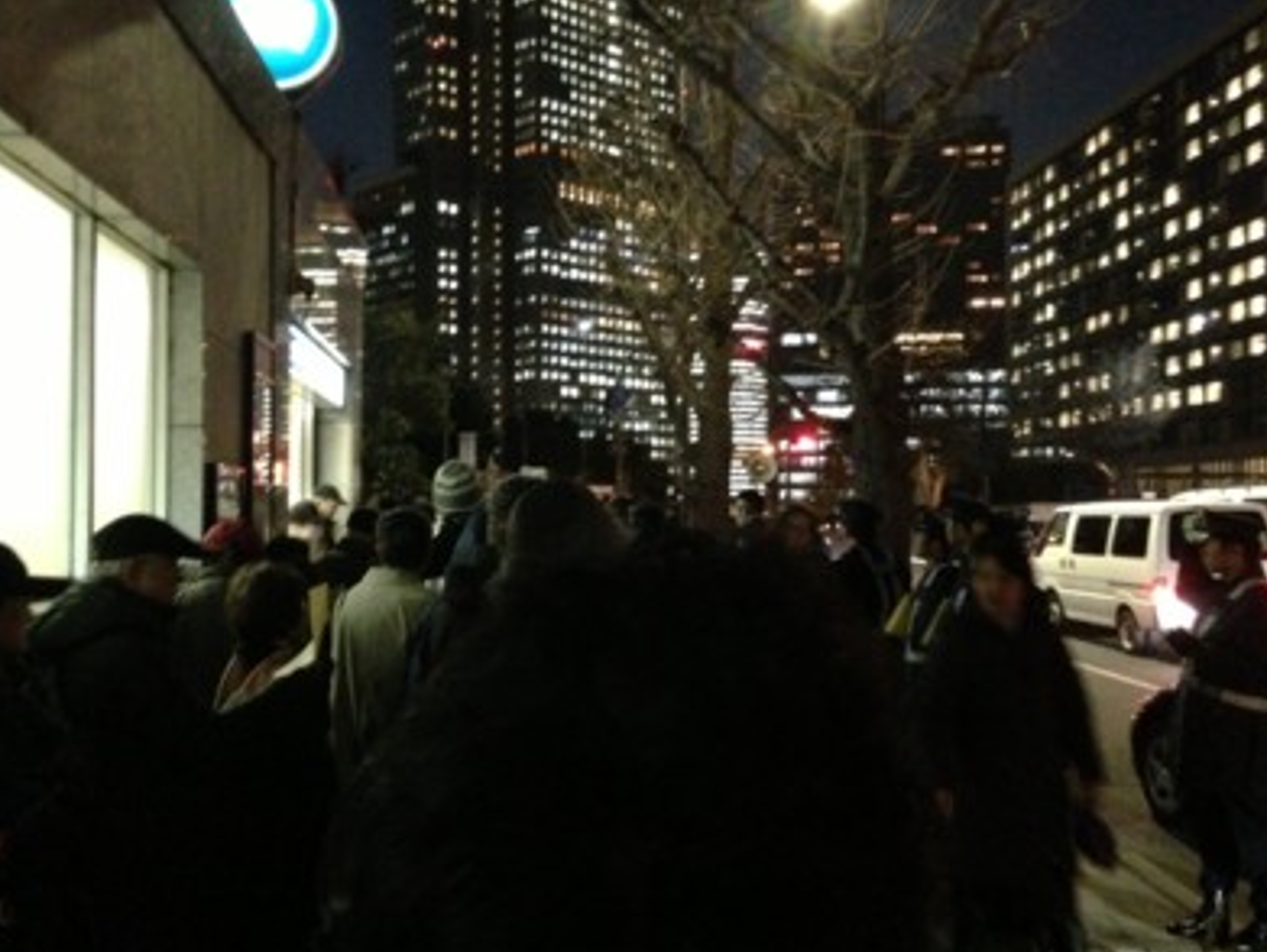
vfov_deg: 37.8
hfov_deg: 48.9
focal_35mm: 38
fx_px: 1392
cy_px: 479
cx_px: 616
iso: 800
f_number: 2.4
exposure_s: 1/15
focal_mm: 4.13
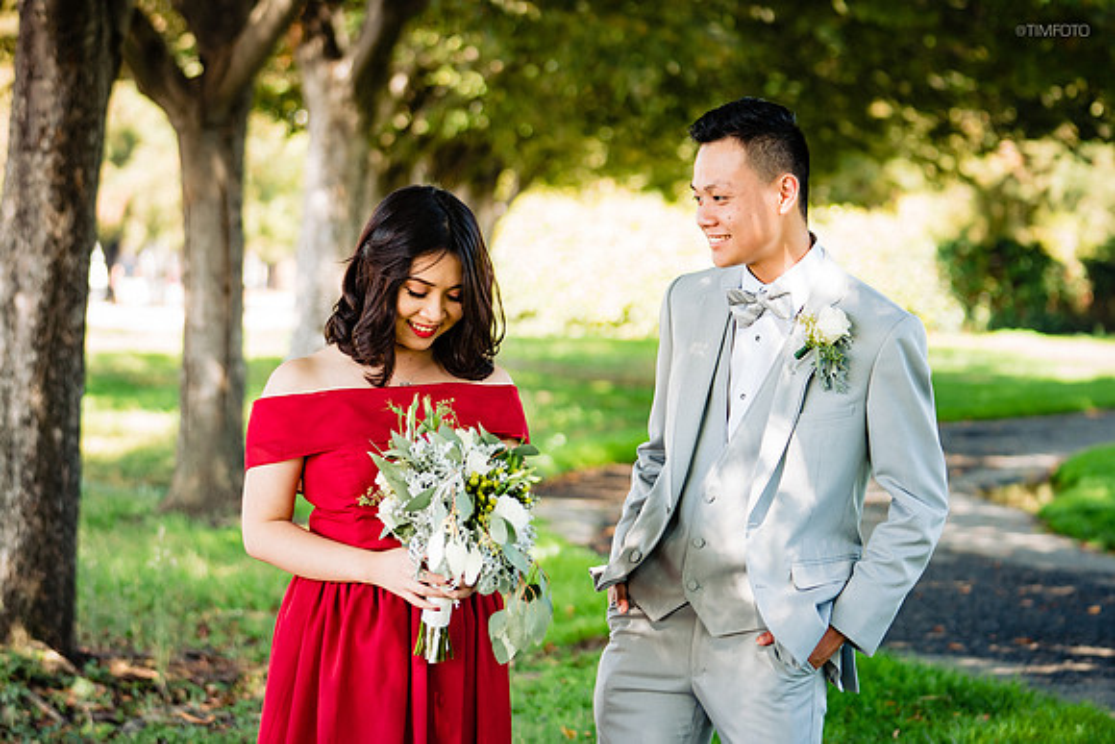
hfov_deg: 19.5
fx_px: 3253
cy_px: 372
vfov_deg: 13.0
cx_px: 558
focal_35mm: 105
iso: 100
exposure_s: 1/80
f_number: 2.8
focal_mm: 70
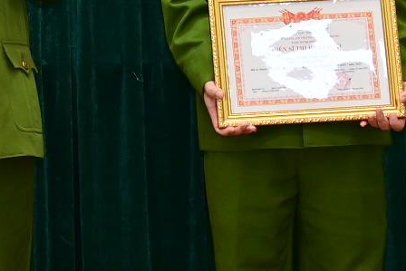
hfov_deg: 6.8
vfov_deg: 4.6
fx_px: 3350
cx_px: -256
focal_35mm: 297
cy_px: -188
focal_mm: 44
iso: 1250
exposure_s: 1/160
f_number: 4
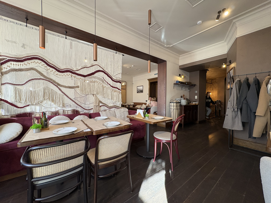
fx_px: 110
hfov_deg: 102.1
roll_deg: -0.4
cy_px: 102
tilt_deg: -1.1
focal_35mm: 14
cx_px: 136
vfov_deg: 85.7
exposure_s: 1/100
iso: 200
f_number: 2.2
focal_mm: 2.22
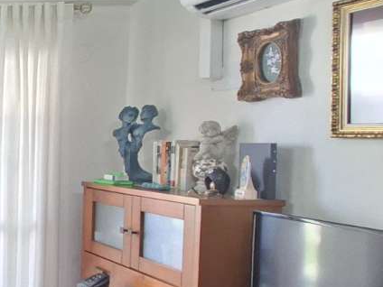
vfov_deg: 31.5
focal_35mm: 46
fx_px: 509
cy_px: 165
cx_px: -233
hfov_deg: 25.8
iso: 200
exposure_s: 1/24
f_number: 2.2
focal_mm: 1.74
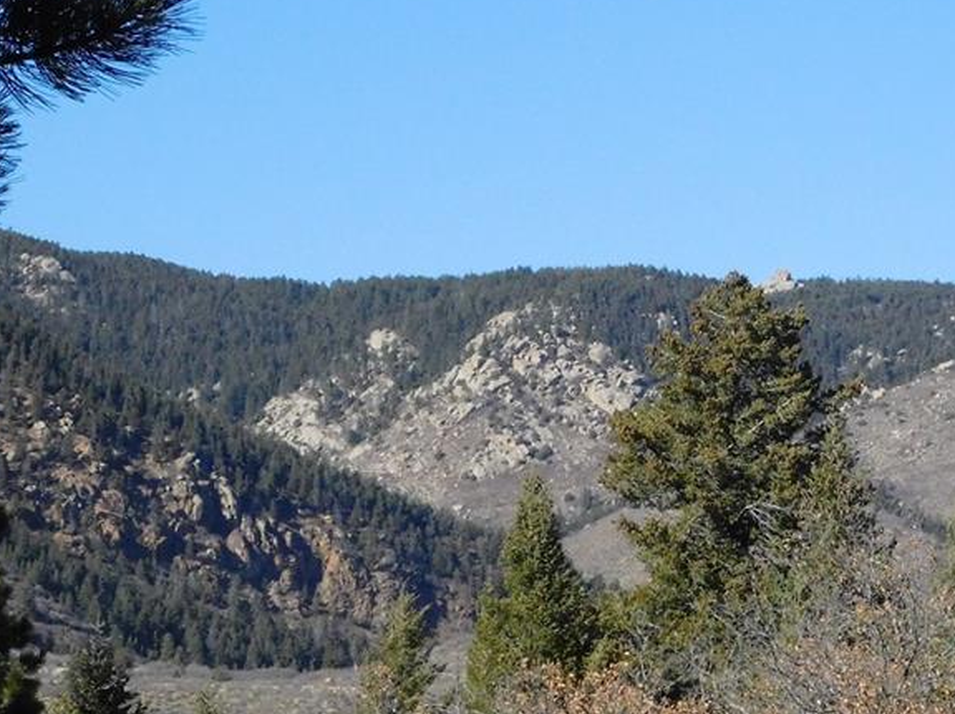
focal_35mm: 176
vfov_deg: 8.4
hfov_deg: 11.2
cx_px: 751
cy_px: 372
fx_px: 4852
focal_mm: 17.6
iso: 800
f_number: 9.2
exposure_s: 1/1250
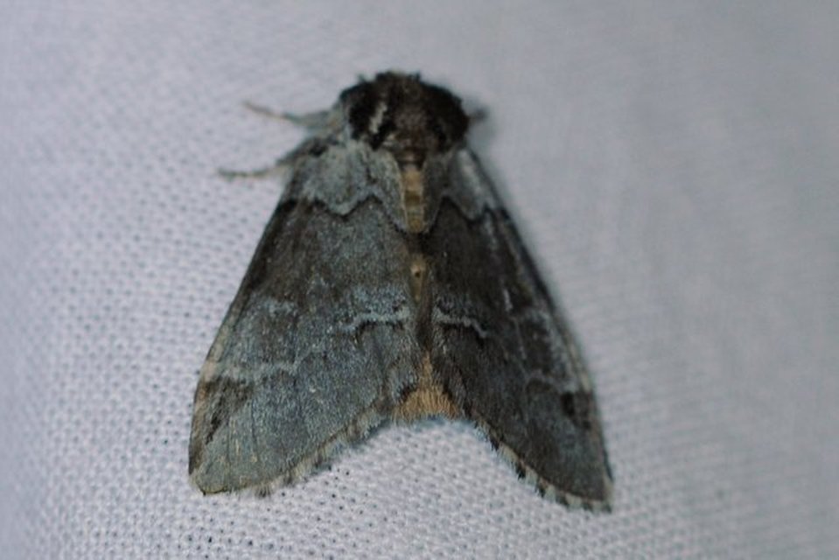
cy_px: 280
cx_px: 420
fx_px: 3672
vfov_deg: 8.7
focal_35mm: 158
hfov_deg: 13.0
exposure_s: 1/100
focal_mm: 105
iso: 640
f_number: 6.3
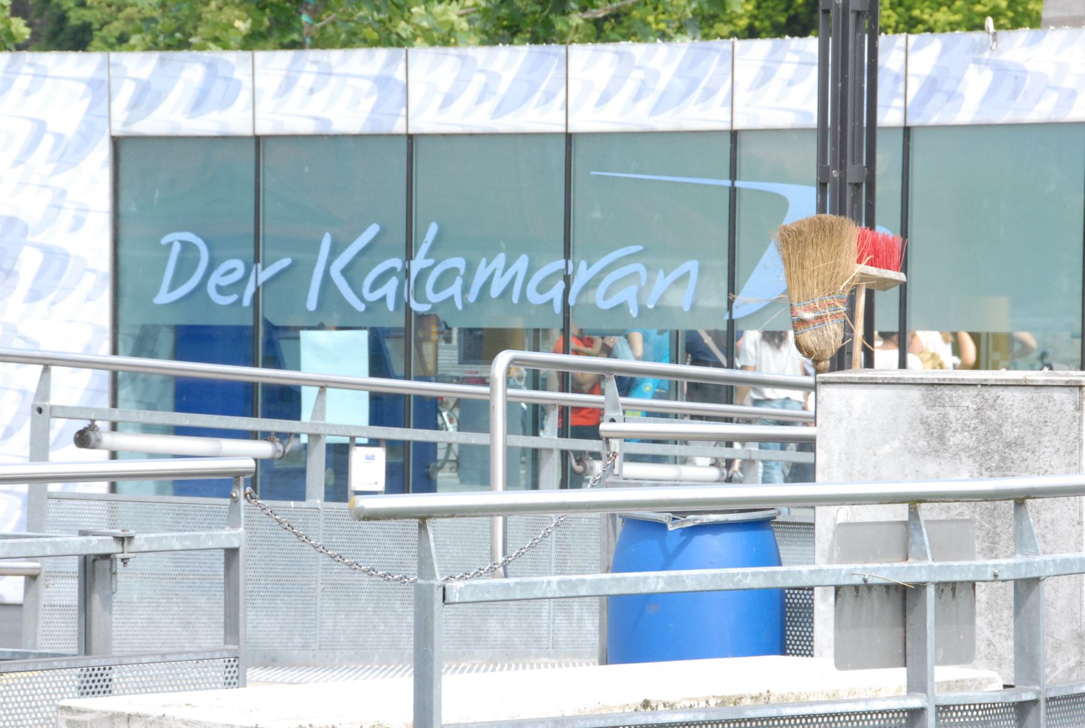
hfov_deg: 13.0
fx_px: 4756
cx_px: 542
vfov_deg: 8.8
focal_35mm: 158
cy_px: 364
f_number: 11
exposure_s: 1/250
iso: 640
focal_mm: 105
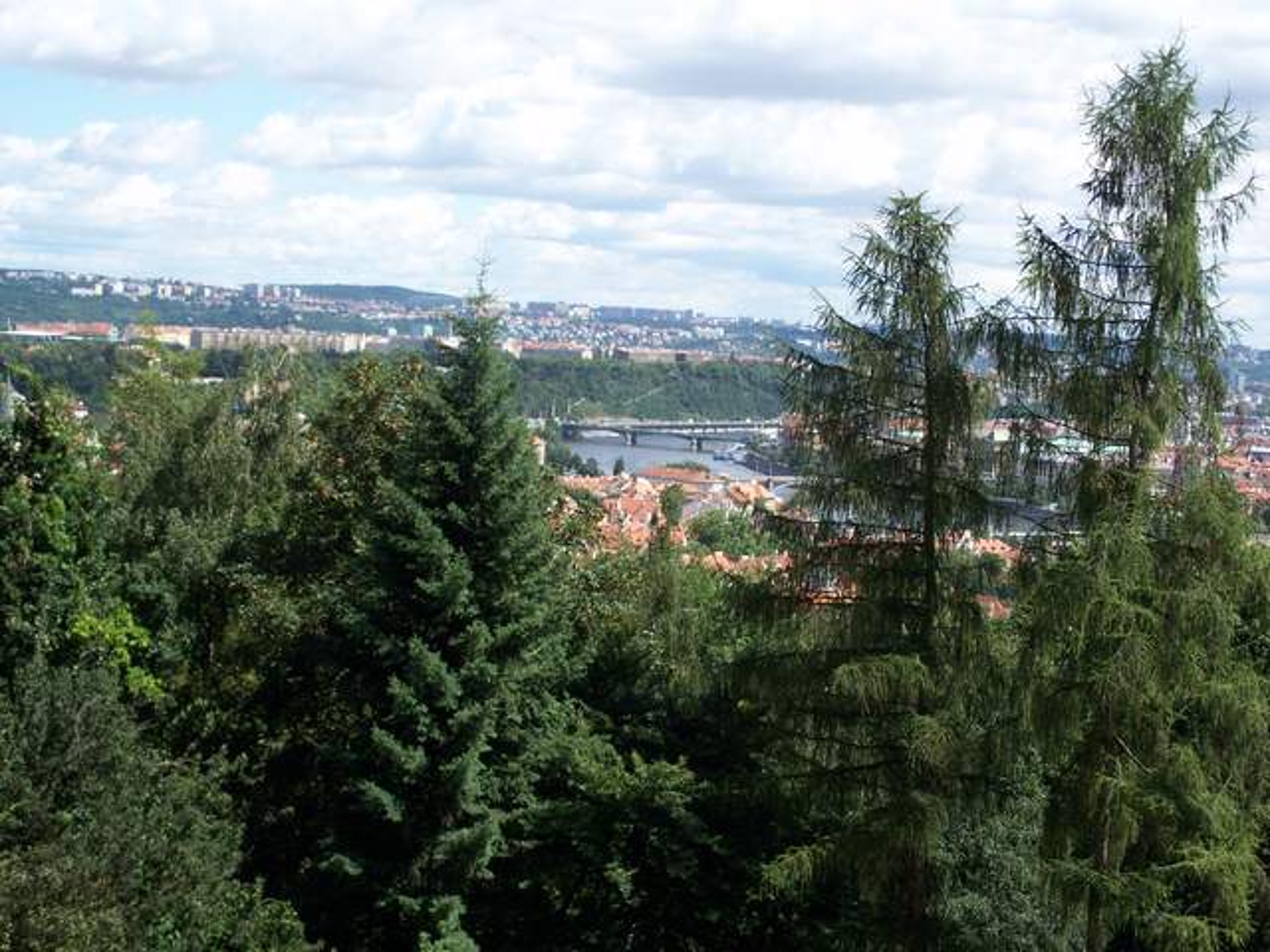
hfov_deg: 32.7
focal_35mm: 59
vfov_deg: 24.8
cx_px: 635
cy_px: 476
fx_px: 2165
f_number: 3.2
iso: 64
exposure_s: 1/500
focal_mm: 12.6
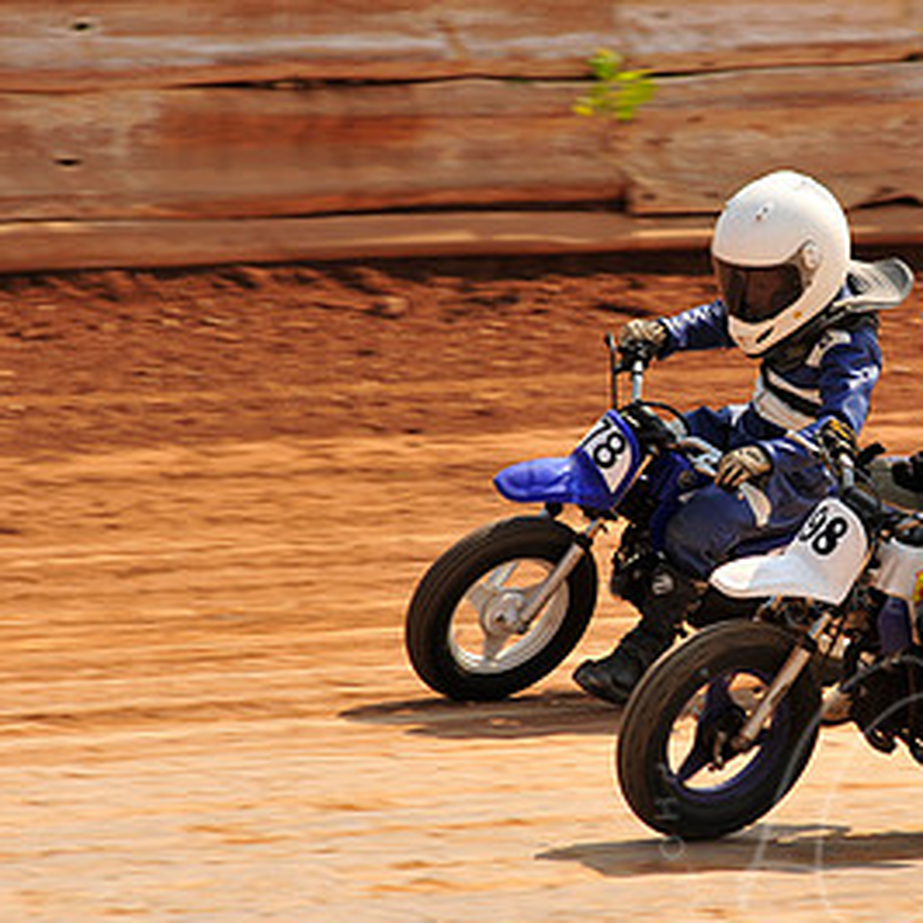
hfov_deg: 4.7
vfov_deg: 4.7
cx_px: 861
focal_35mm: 371
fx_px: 11192
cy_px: 475
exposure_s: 1/400
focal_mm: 200
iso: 200
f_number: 9
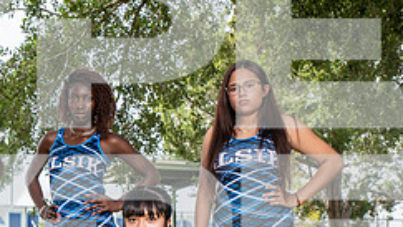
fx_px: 962
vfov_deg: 13.2
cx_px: 10
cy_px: 243
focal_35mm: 90
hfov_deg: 22.8
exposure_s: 1/400
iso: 250
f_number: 6.3
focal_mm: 36
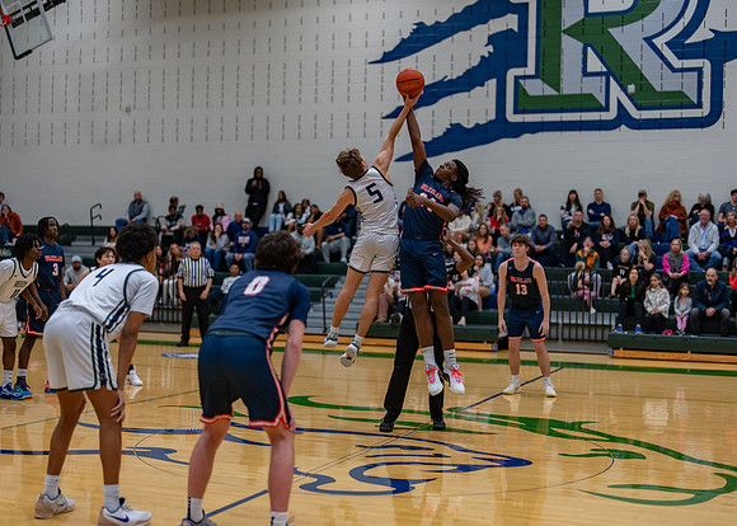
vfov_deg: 27.0
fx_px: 1096
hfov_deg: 37.2
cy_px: 263
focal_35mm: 52
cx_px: 368
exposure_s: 1/1000
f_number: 1.2
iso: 500
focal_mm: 50
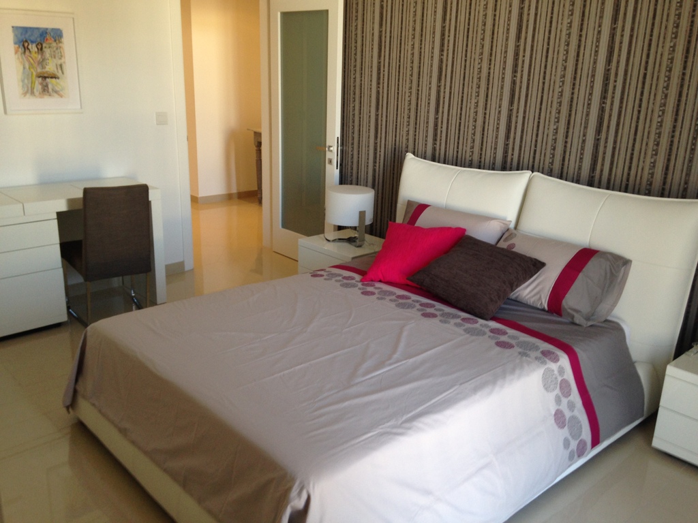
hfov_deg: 55.4
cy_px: 262
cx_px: 349
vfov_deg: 42.9
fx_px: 665
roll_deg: -2.3
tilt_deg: -17.4
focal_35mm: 33
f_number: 2.4
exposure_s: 1/24
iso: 50
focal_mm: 4.12
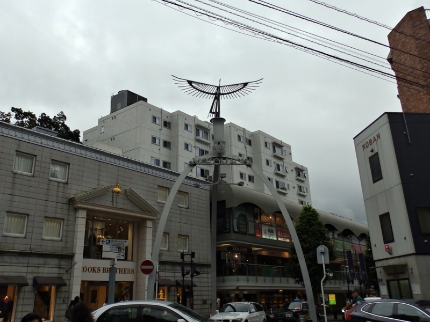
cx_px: 215
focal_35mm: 22
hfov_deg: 76.4
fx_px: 273
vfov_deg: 61.1
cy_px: 161
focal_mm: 4
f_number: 4
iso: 80
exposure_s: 1/125
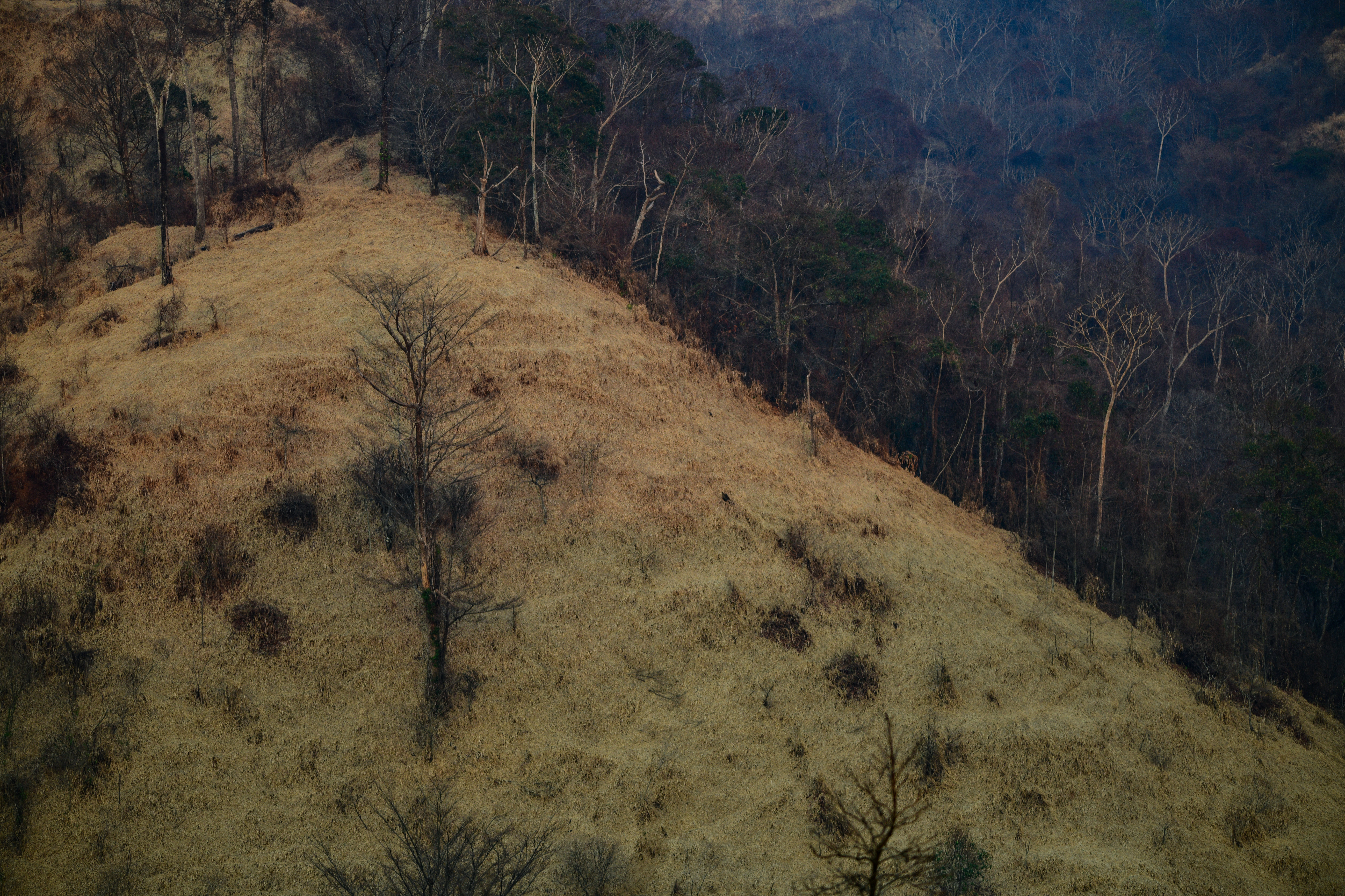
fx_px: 5604
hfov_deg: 13.7
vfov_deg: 9.1
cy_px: 448
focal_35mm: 150
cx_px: 672
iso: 320
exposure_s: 1/320
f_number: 5
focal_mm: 150
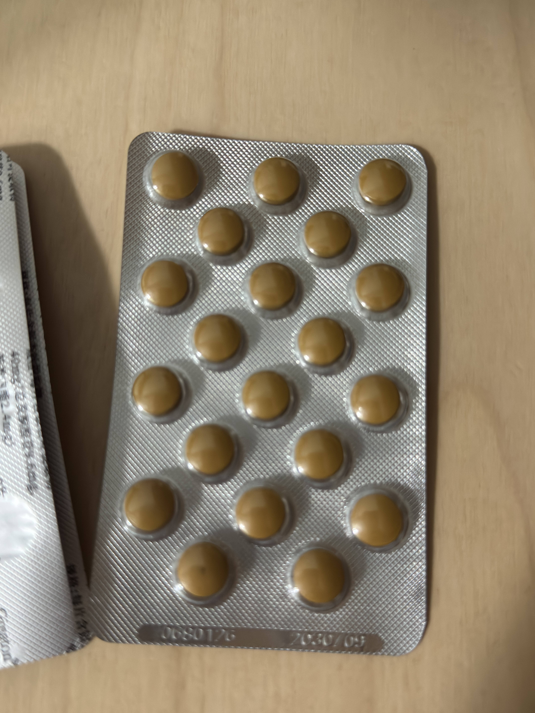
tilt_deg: -81.4
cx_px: 268
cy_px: 356
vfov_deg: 52.6
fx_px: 721
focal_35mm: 35
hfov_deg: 40.7
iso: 500
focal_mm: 6.76
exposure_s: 1/35
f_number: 1.78
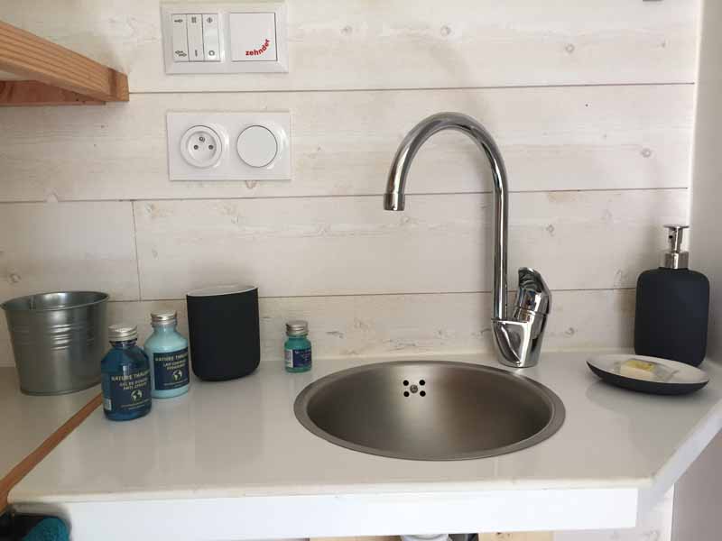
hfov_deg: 61.7
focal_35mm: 29
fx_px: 605
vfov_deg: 48.2
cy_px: 270
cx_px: 361
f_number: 2.2
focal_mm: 4.15
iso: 40
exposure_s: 1/33
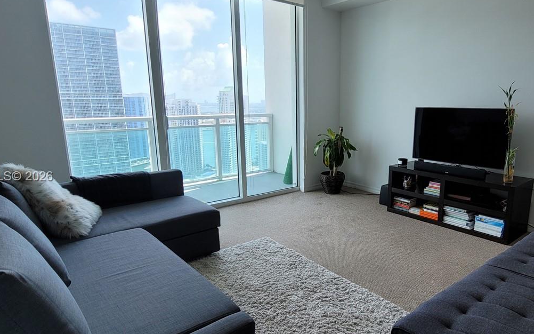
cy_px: 177
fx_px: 320
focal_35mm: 22
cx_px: 313
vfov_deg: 55.0
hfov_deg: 79.0
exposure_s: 1/218
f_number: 2.2
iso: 64
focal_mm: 2.2
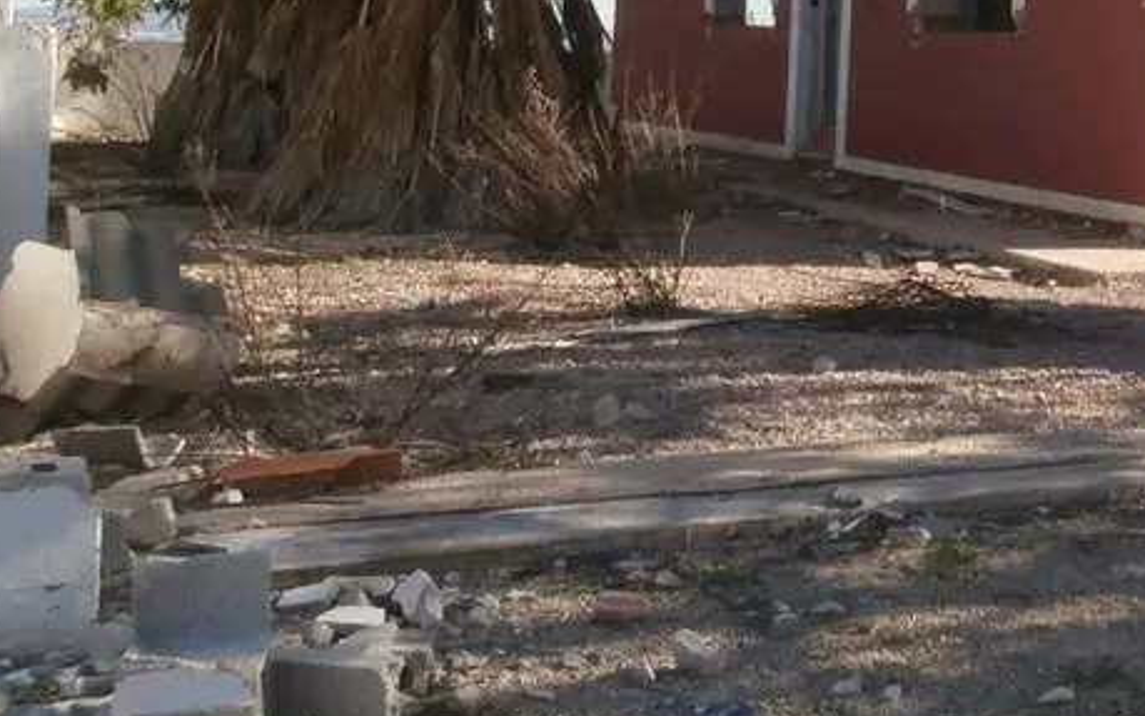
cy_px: -170
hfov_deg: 26.7
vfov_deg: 17.4
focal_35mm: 71
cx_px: 1257
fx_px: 2216
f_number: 3.5
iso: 100
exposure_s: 1/640
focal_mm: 5.36
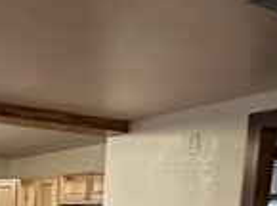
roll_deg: -1.1
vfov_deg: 20.6
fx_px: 495
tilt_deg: -8.8
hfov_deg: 28.0
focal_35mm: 62
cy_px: 298
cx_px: -40
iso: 800
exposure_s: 1/60
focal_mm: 2.22
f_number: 2.2
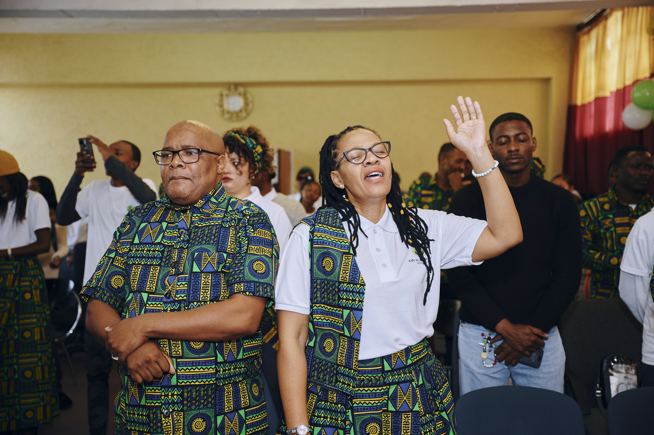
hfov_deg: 47.4
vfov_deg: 32.6
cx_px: 327
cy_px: 218
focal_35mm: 41
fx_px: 744
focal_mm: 41
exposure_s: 1/125
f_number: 2.8
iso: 400
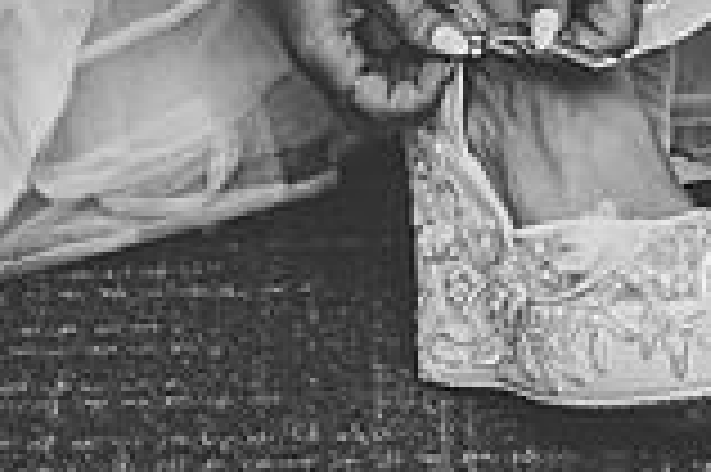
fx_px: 2959
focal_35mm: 150
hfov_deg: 13.6
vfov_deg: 8.4
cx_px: 580
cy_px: -636
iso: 400
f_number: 2.8
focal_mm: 28
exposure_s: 1/125
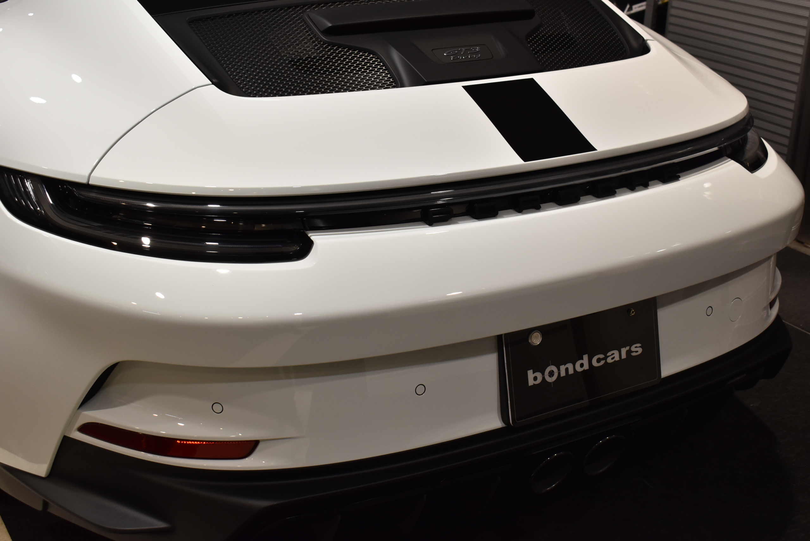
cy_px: 270
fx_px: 1148
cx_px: 405
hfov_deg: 38.9
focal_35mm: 51
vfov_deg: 26.5
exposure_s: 1/50
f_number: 7.1
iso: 720
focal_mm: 34
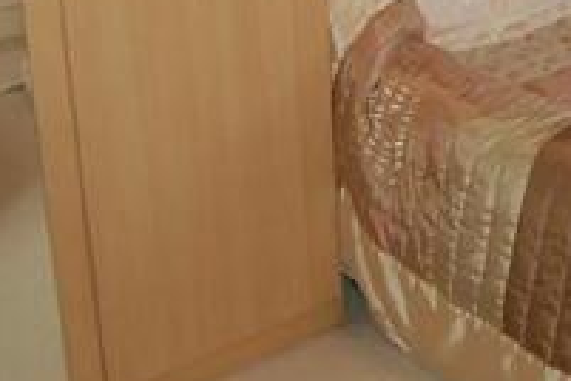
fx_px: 1396
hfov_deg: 22.1
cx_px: 602
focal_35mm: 88
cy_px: -148
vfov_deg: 14.7
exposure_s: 1/60
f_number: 3.5
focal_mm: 18
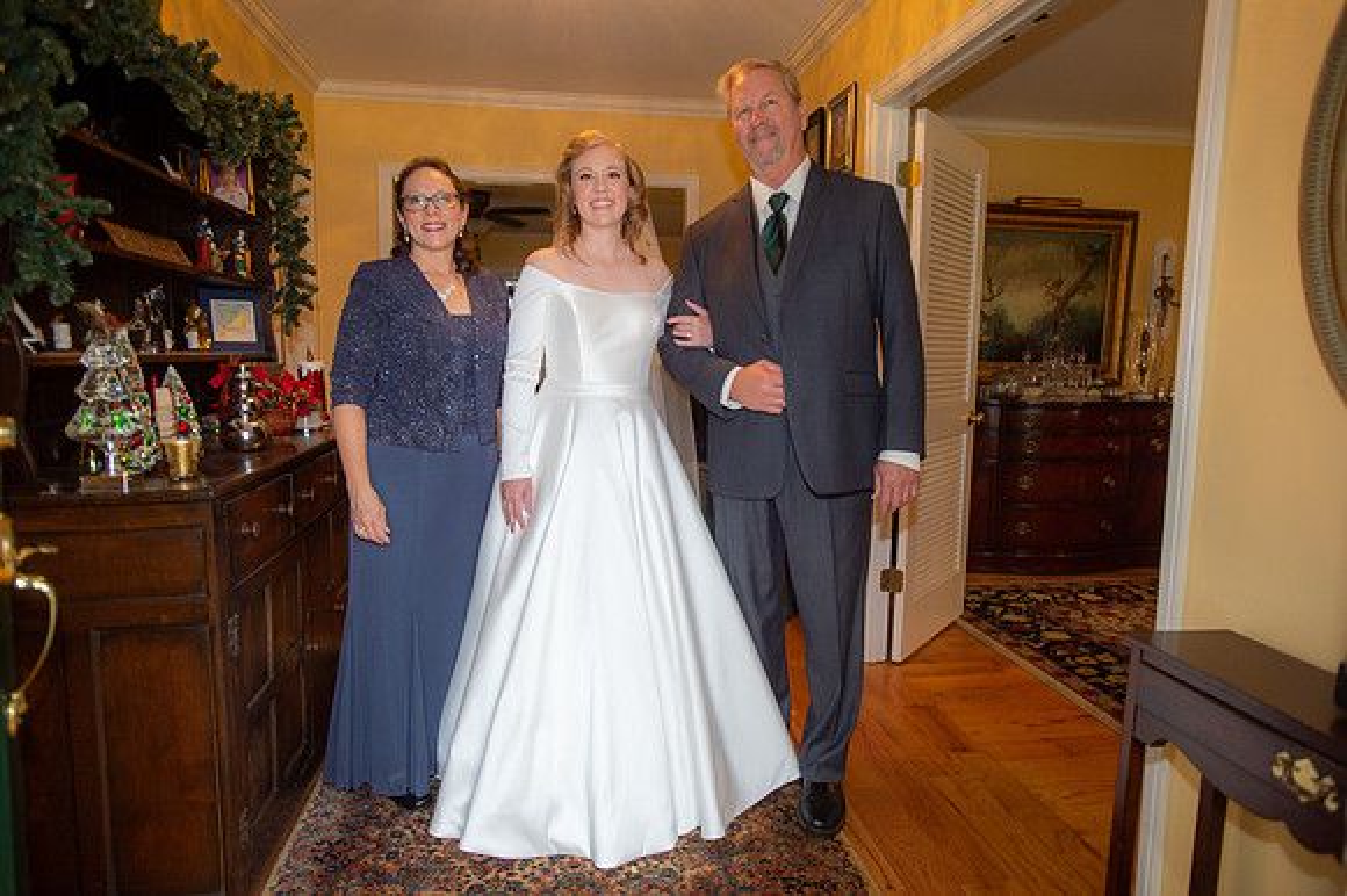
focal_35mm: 24
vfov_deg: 53.1
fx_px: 897
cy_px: 448
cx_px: 674
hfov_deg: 73.8
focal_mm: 24
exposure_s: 1/100
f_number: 3.2
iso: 1250
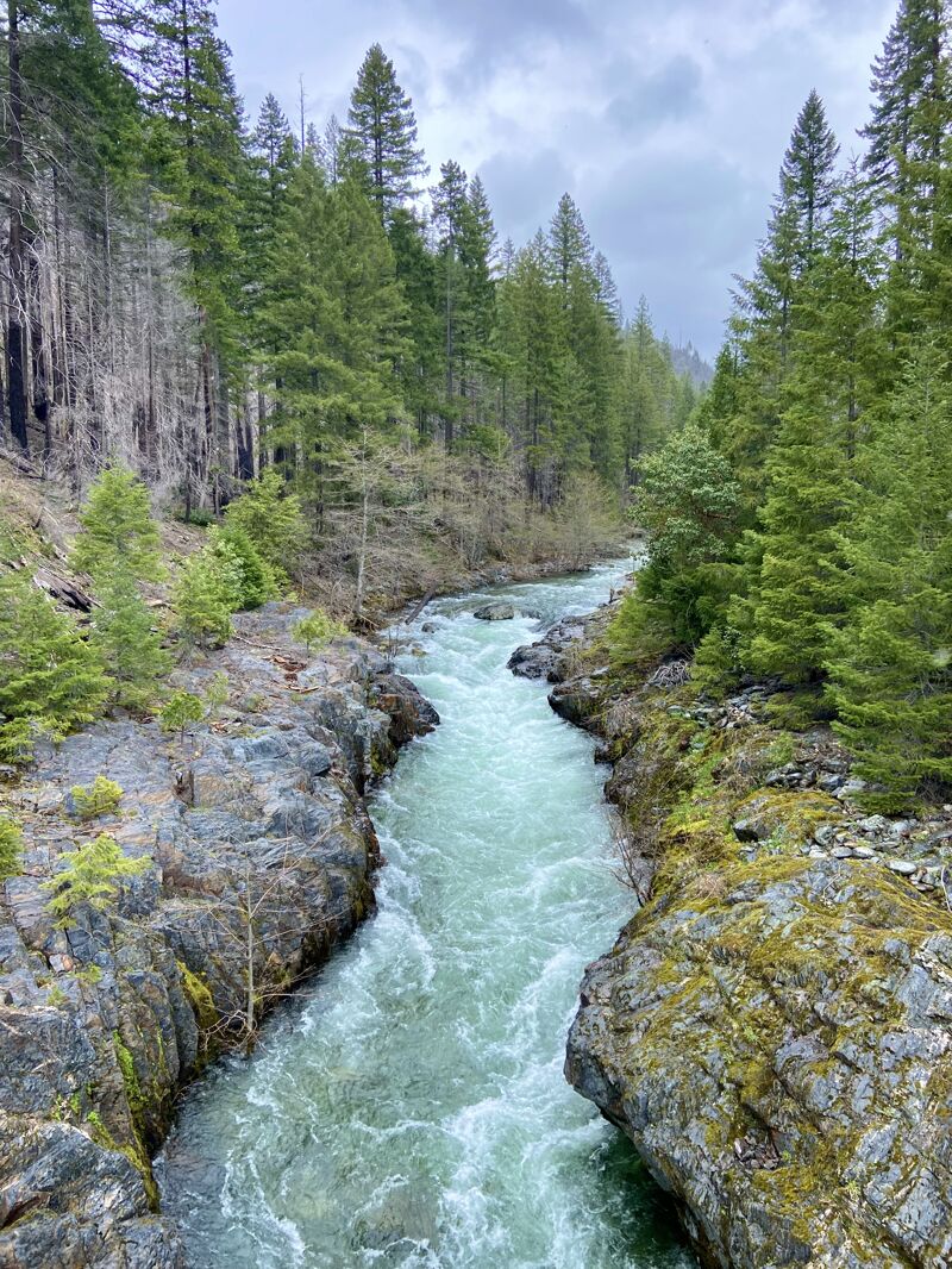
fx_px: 953
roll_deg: +0.9
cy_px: 634
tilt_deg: -7.7
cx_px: 476
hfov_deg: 53.1
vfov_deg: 67.3
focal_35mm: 26
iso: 32
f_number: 1.8
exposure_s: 1/912
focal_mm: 4.25
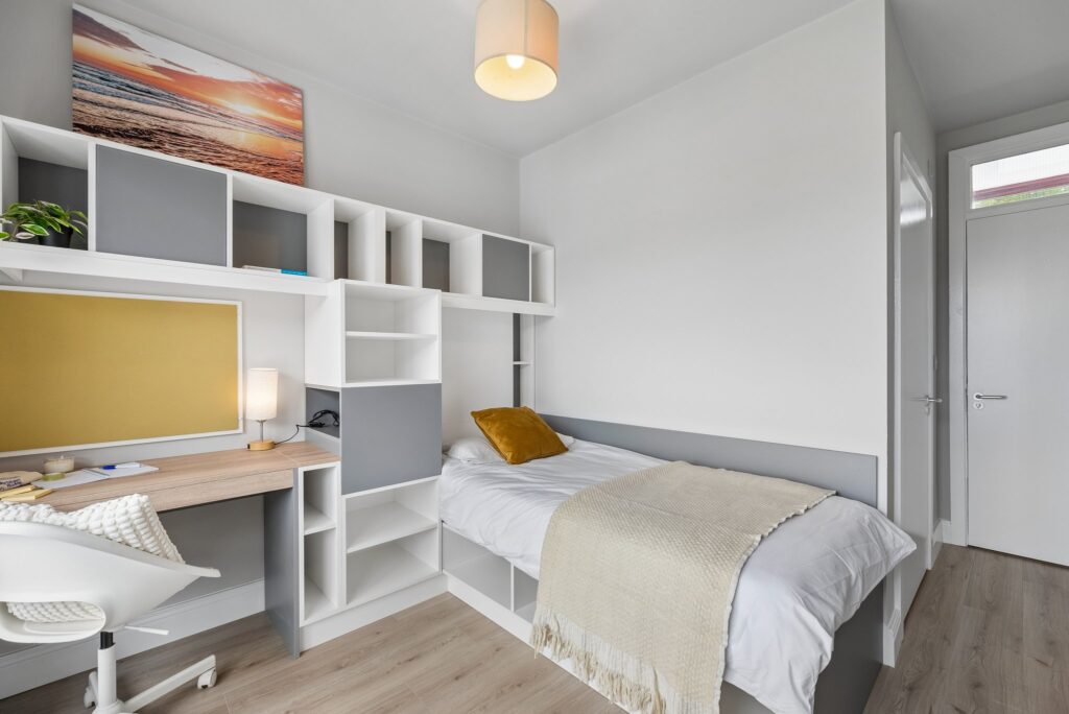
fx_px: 446
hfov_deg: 100.4
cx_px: 534
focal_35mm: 15
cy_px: 357
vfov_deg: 77.4
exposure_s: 1/25
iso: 400
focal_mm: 15
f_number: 8
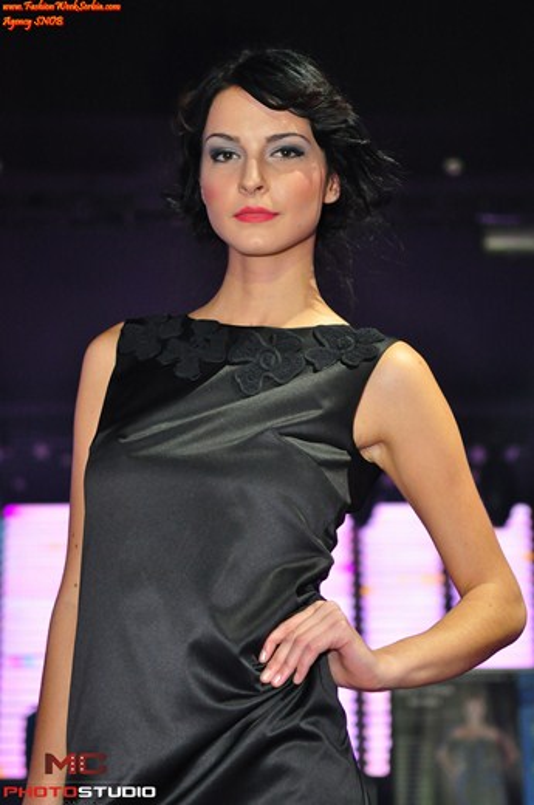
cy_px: 402
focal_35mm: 82
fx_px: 1842
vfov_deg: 24.7
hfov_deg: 16.5
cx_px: 267
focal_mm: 55
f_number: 2.8
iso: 1000
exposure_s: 1/125
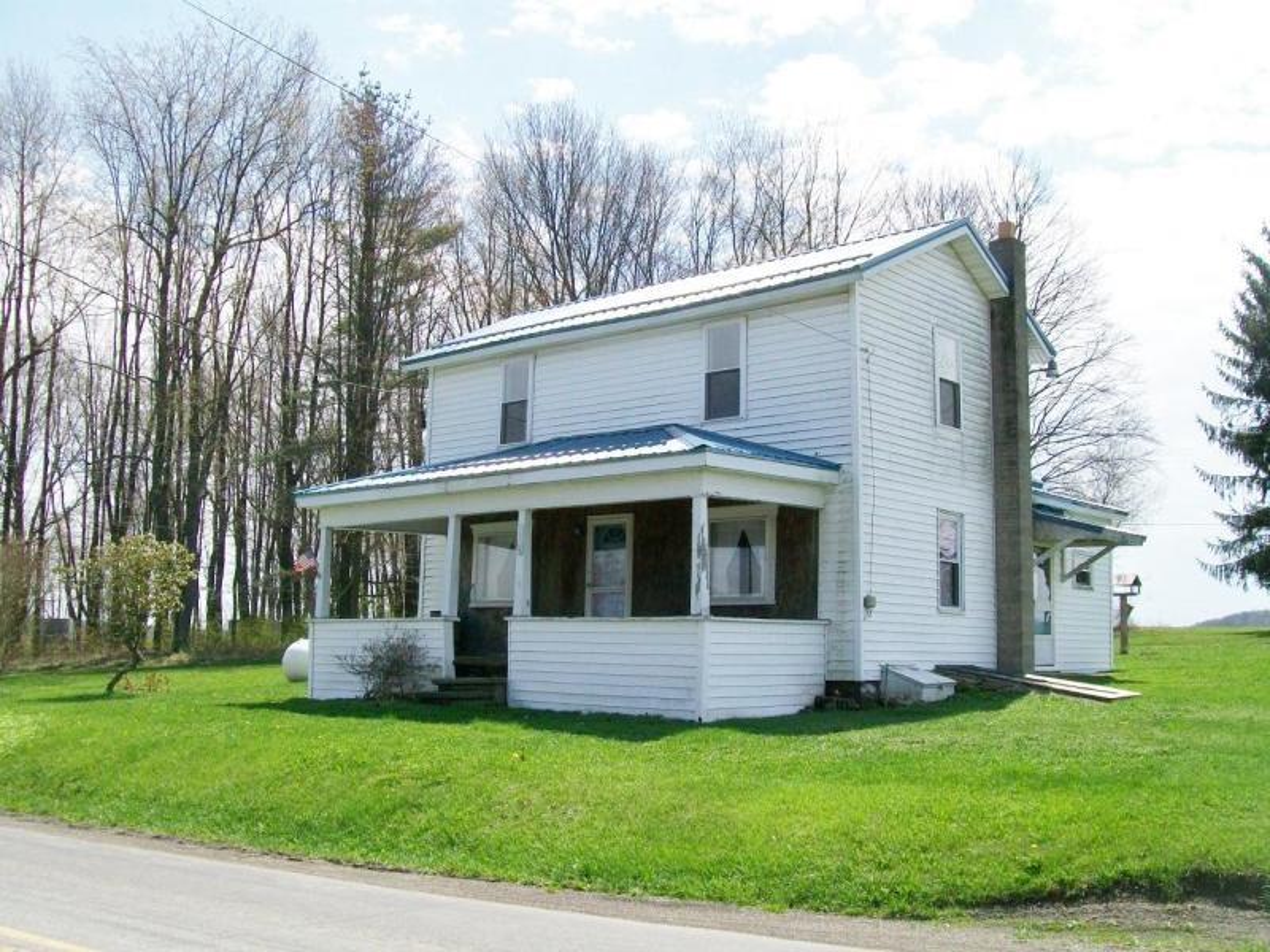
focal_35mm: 36
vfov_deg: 39.7
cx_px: 635
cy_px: 476
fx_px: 1321
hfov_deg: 51.4
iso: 64
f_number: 4.8
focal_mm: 6
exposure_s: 1/400
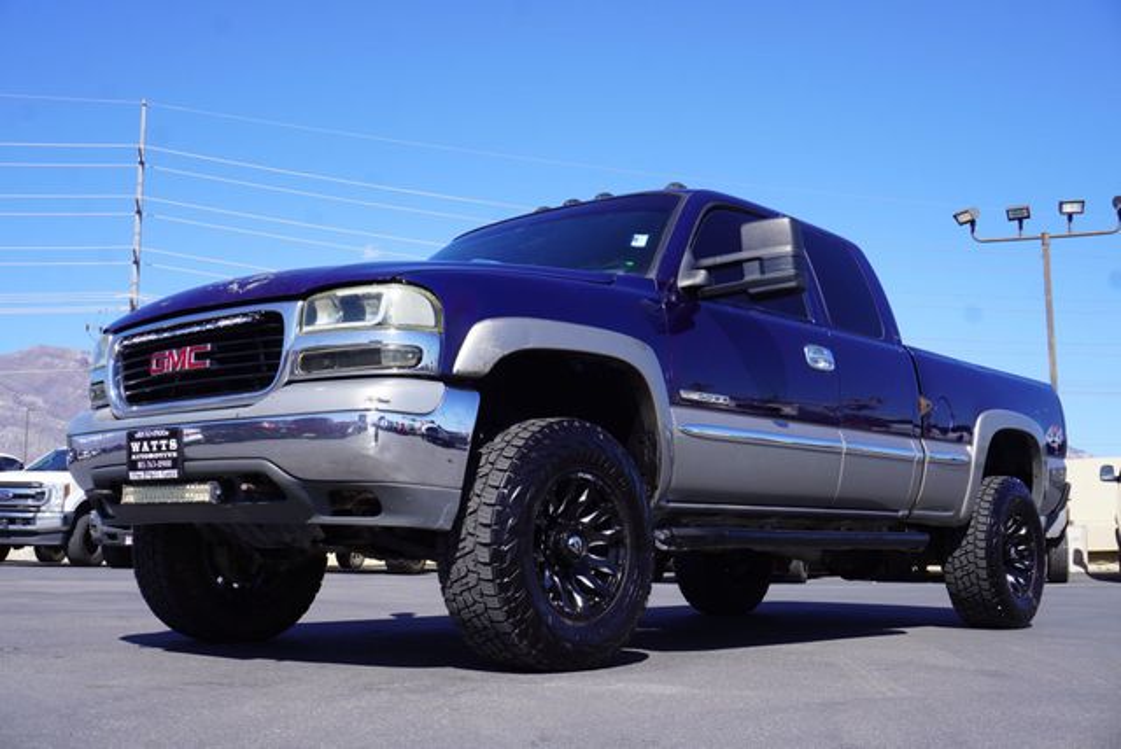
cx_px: 560
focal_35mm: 40
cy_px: 374
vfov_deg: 33.1
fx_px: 1262
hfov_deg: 47.9
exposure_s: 1/125
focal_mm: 27
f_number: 10
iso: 100
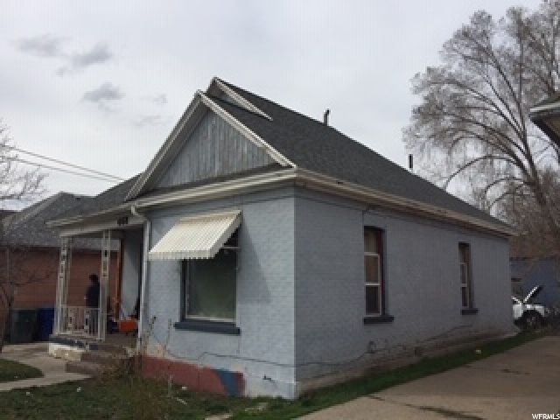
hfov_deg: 61.7
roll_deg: -2.3
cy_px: 210
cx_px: 280
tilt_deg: +12.0
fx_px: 469
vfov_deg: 48.2
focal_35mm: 29
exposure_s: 1/2825
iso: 32
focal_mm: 4.15
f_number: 2.2
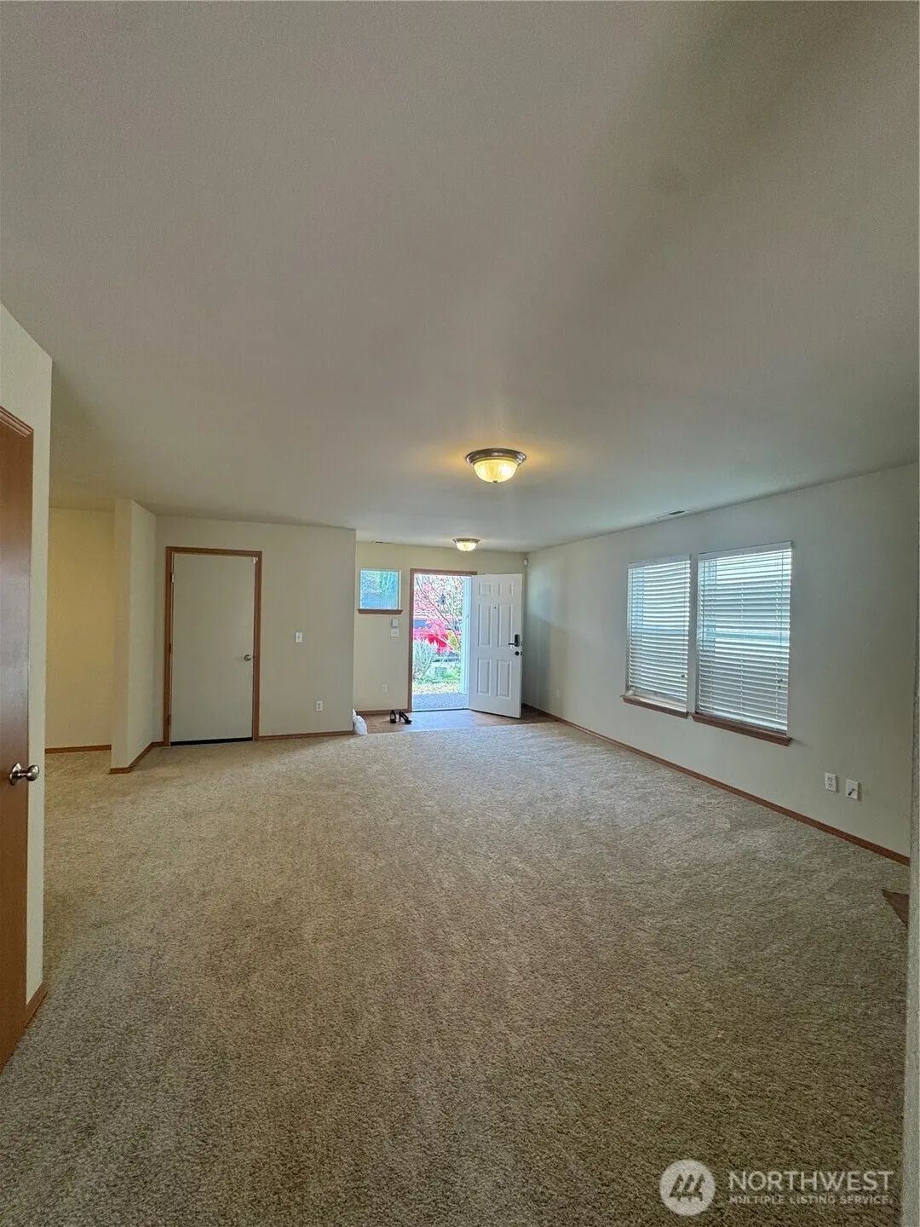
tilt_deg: -0.8
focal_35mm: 14
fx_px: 496
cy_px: 614
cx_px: 460
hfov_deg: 85.7
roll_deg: -0.7
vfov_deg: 102.1
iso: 100
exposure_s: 1/120
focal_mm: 2.22
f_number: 2.2
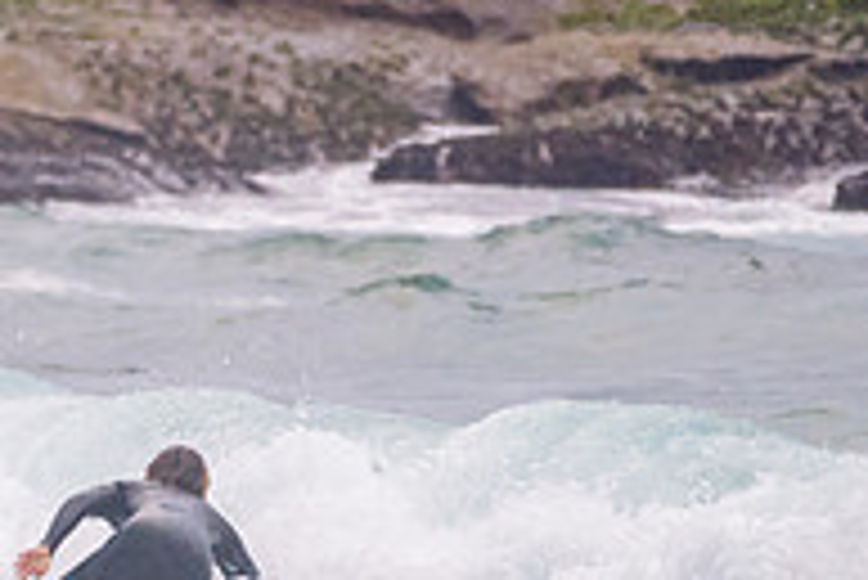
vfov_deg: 0.7
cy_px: 426
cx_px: 16
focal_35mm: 1838
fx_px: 44348
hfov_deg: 1.1
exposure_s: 1/2000
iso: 1100
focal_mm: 500
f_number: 5.6
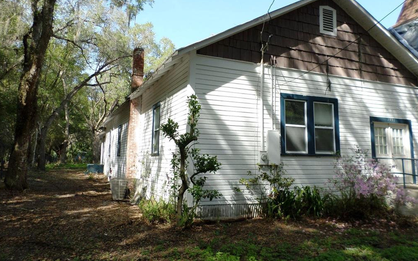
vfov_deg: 45.8
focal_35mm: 27
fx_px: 308
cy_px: 108
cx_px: 209
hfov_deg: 68.4
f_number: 2.5
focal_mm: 4.5
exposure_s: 1/350
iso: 80
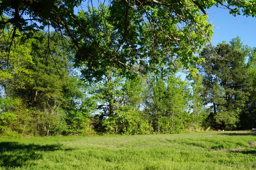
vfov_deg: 37.8
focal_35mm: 35
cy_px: 90
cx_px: 164
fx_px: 249
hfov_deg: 53.7
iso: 100
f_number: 11
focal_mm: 16
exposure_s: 1/80
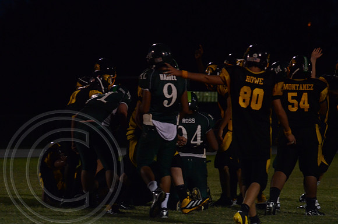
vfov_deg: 4.6
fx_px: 2810
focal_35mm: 300
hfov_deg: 6.9
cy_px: 112
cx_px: 169
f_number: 5.6
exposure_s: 1/400
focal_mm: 200
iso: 3200
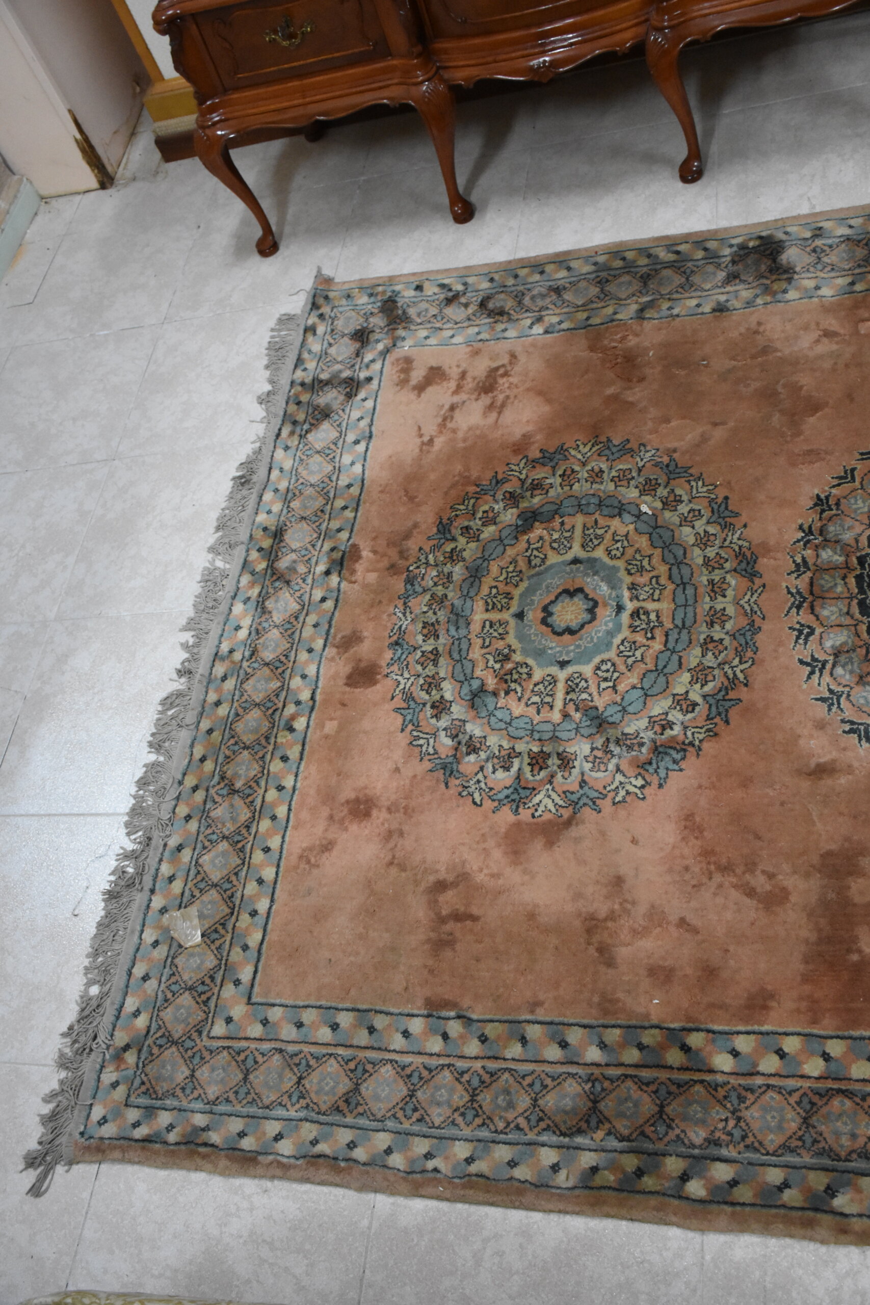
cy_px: 652
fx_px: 1196
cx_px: 435
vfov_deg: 57.2
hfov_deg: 40.0
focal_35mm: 33
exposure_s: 1/60
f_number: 4
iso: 3200
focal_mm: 22
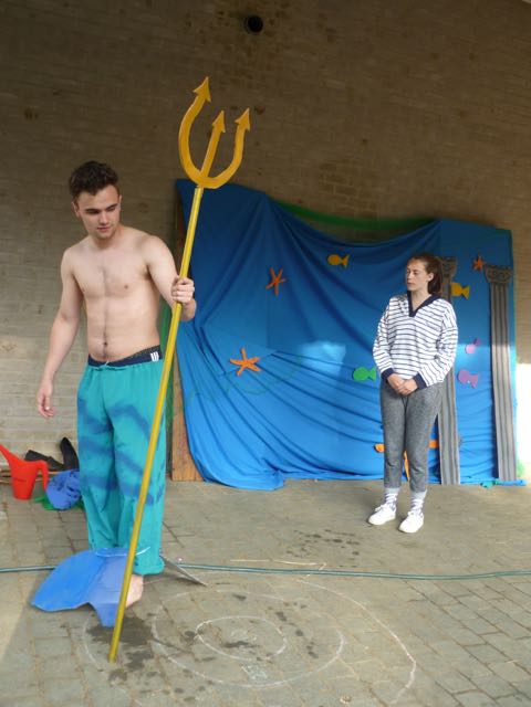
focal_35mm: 33
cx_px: 266
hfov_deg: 42.9
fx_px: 675
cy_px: 354
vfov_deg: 55.4
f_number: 2.8
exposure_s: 1/100
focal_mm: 5.5
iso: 80
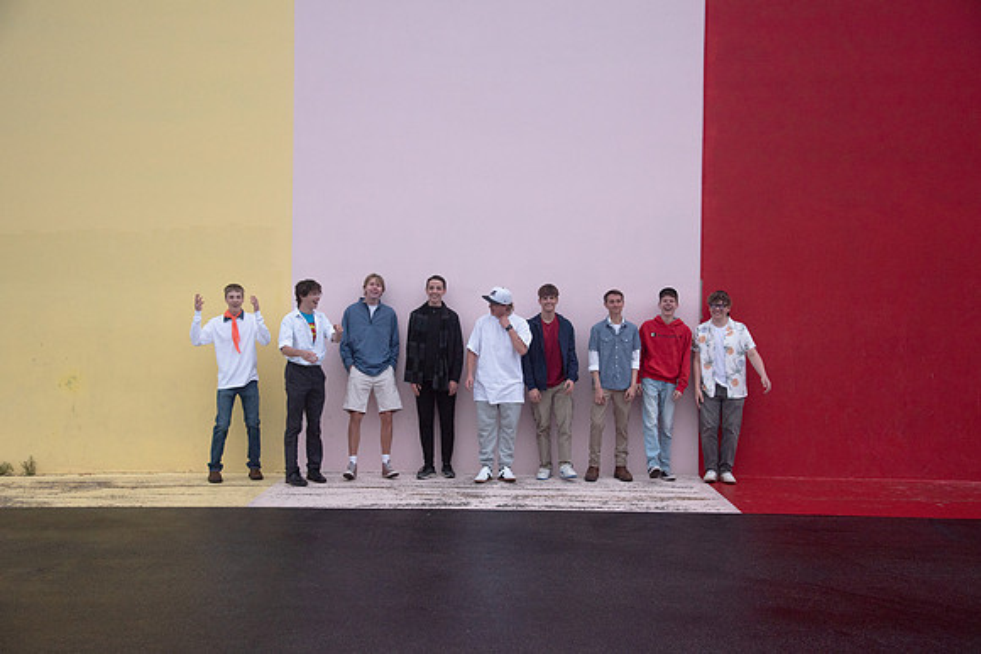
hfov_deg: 50.7
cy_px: 327
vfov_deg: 35.1
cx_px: 490
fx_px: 1036
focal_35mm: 38
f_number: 5
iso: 800
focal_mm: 38
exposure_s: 1/250
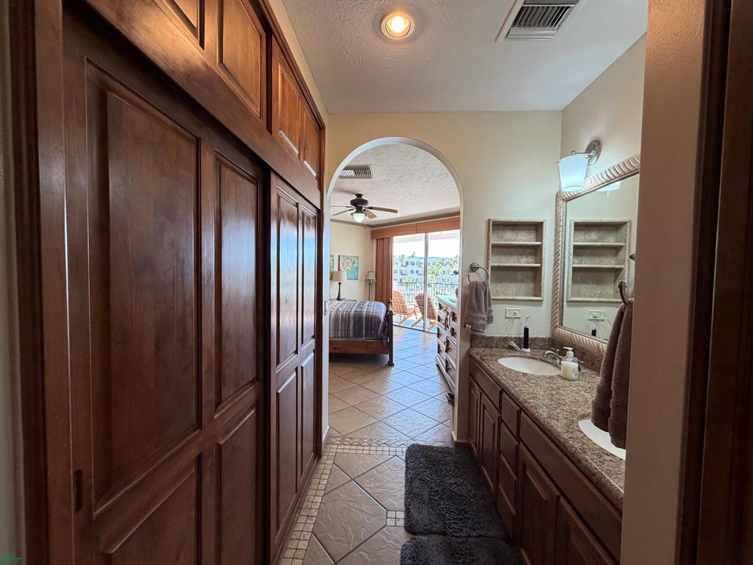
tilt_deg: -2.6
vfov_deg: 85.7
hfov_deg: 102.1
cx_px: 376
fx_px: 305
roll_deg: -0.5
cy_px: 282
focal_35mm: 14
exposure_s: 1/120
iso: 200
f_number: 2.2
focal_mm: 2.22
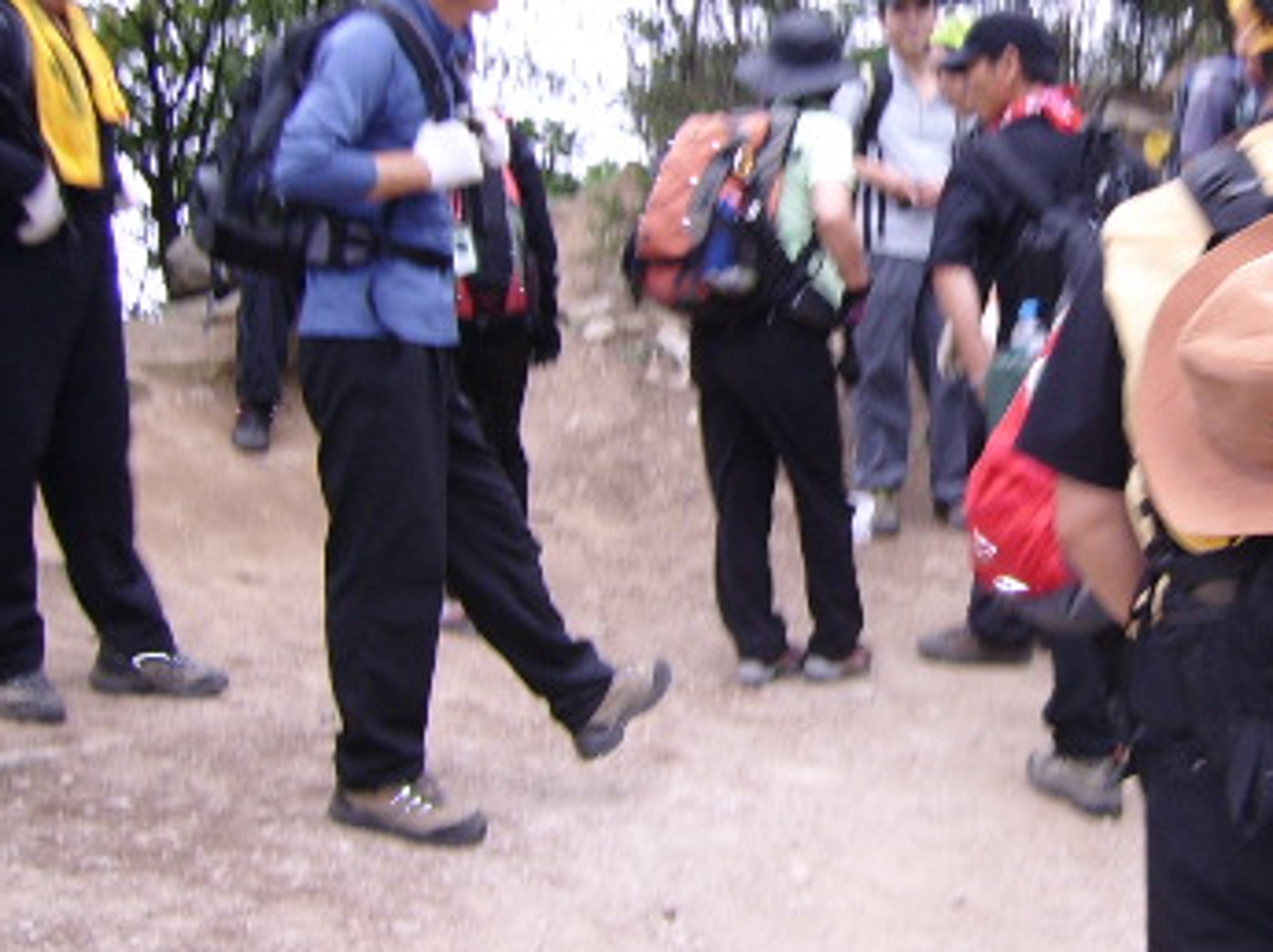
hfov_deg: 29.1
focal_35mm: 65
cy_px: 295
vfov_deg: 22.4
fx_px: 2388
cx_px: 1029
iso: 100
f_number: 2.8
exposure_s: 1/30
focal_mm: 5.95
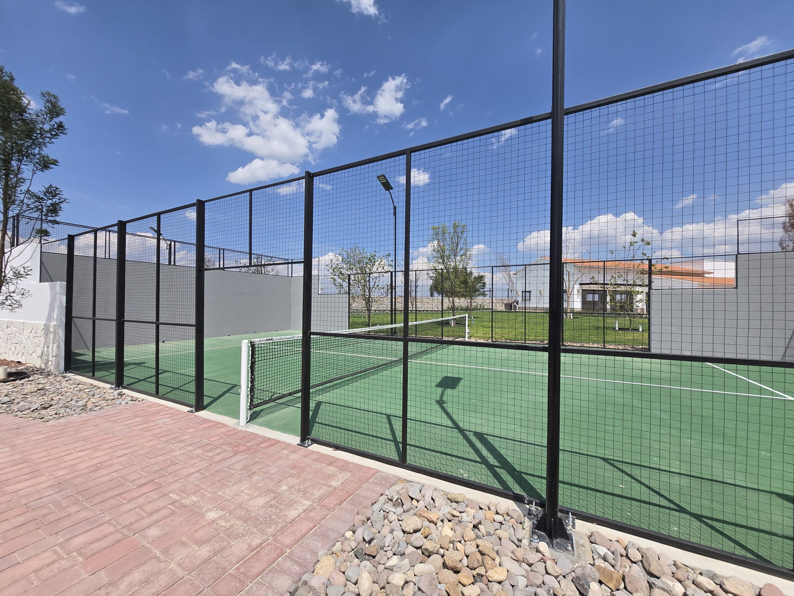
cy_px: 298
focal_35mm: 13
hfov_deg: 106.2
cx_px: 397
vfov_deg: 89.9
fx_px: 298
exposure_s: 1/1925
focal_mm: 1.7
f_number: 2.2
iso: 25
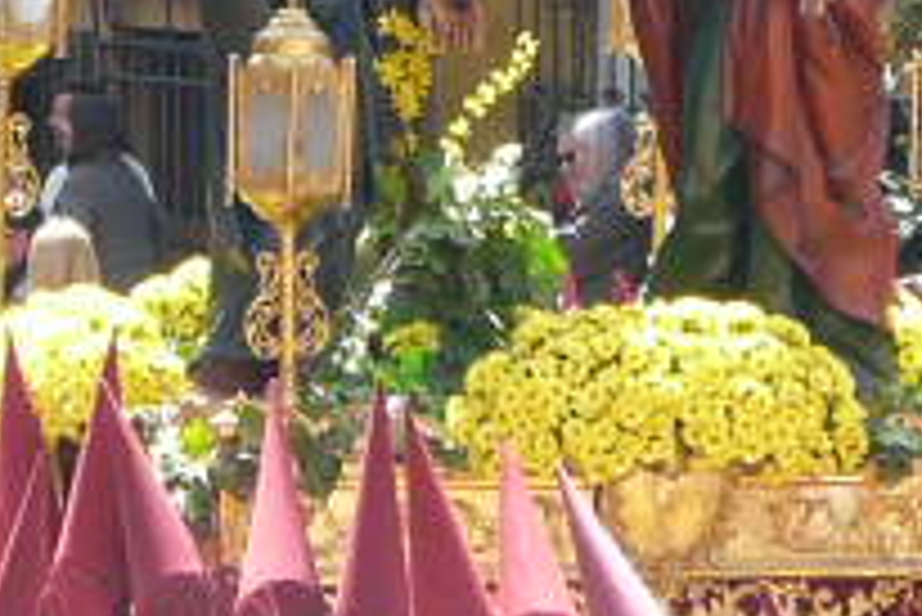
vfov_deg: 1.9
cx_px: 468
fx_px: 18683
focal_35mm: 729
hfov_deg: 2.8
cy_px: -337
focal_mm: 23.1
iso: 160
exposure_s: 1/250
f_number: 4
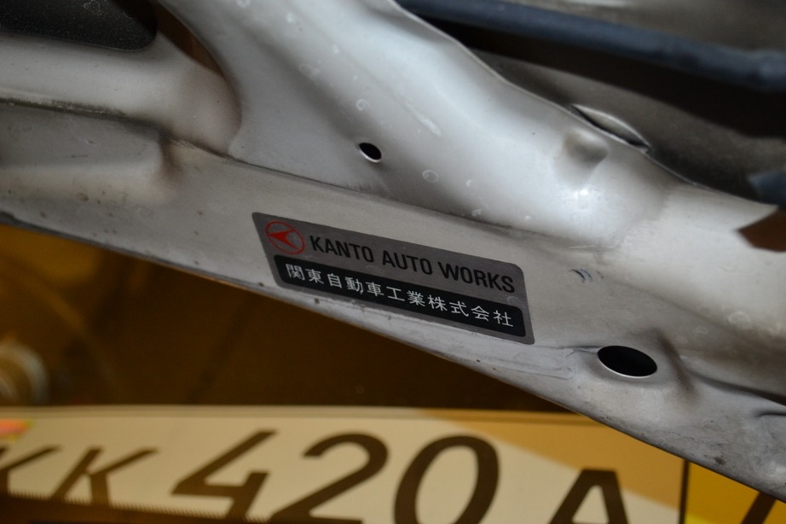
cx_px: 393
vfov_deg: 23.8
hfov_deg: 35.1
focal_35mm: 57
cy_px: 262
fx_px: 1244
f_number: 5
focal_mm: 38
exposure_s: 1/60
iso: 900
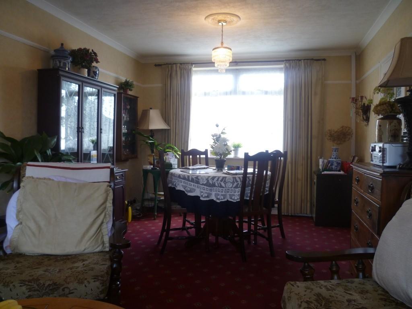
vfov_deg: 49.7
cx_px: 206
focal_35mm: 28
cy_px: 154
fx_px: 333
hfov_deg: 63.4
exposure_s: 1/30
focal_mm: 5
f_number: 2.8
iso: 100
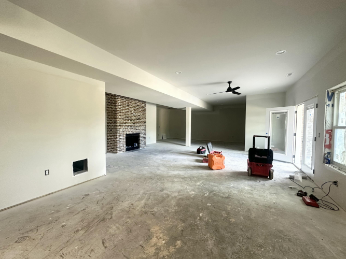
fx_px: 140
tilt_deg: -2.0
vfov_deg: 85.7
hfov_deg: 102.1
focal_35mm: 14
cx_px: 173
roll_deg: -0.6
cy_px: 130
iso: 250
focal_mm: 2.22
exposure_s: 1/60
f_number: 2.2
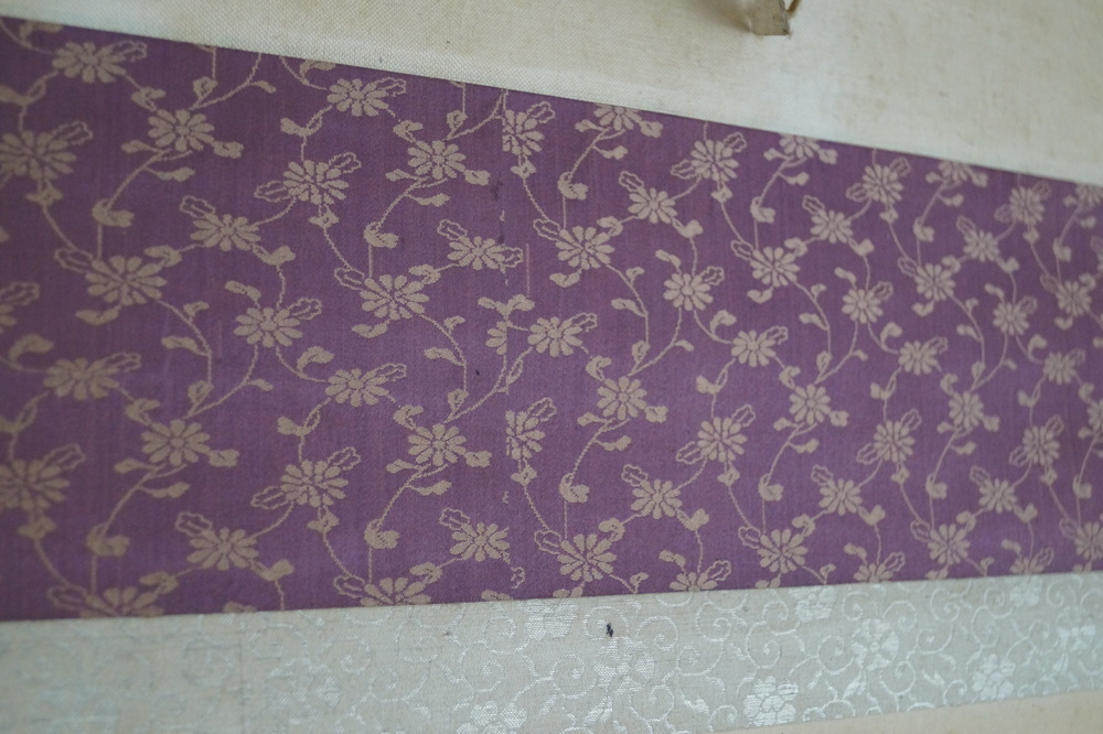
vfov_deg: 29.8
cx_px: 552
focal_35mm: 45
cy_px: 367
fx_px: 1378
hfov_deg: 43.6
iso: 2000
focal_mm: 30
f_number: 4.5
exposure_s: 1/160
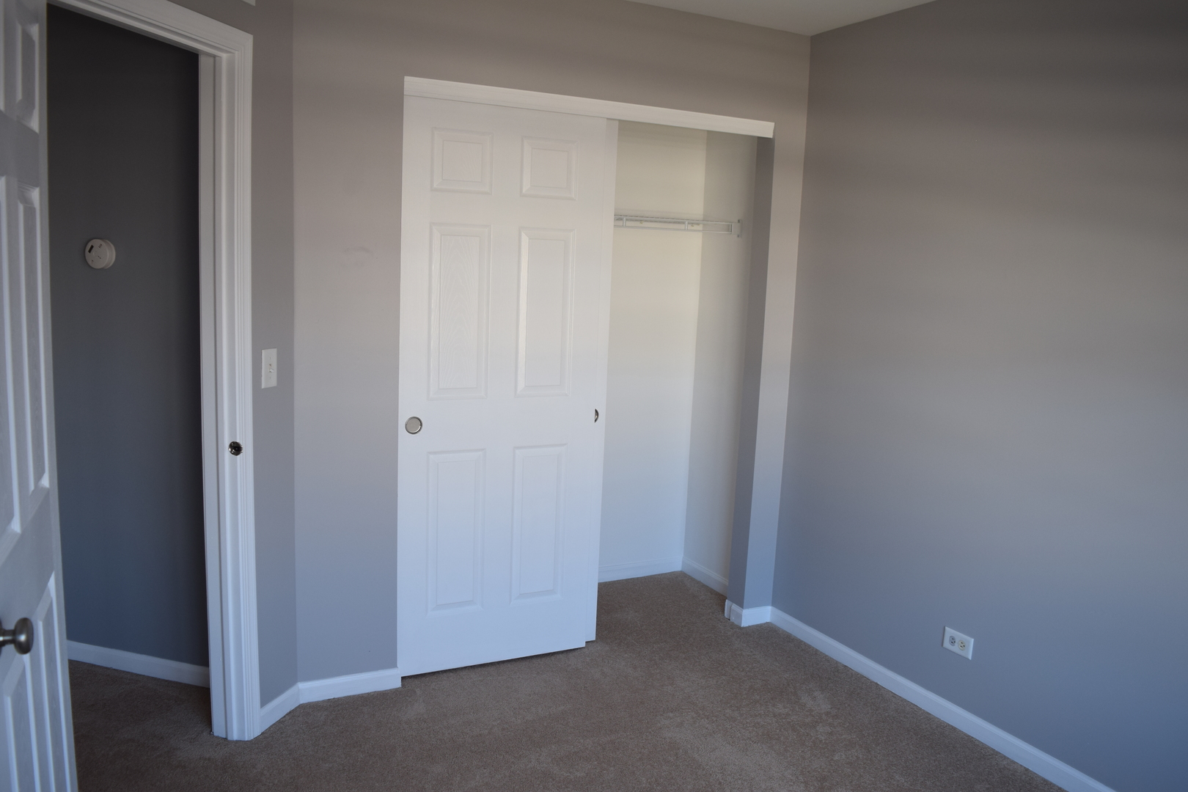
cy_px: 396
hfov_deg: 67.4
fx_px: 891
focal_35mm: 27
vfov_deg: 47.9
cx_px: 594
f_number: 4.5
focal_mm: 18
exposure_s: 1/80
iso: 400
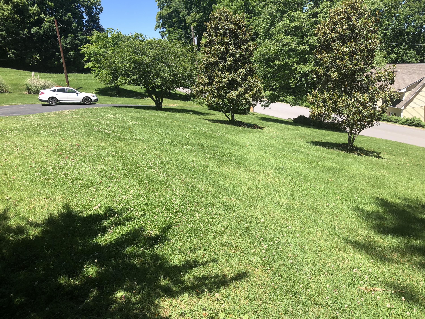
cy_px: 160
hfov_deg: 63.4
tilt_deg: -17.1
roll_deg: +4.5
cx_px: 212
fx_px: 344
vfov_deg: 49.7
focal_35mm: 28
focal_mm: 3.99
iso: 20
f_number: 1.8
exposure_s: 1/1000
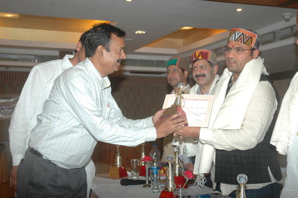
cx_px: 149
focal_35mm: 51
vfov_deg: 26.4
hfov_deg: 38.9
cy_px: 99
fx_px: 422
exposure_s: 1/60
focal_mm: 34
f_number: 4.2
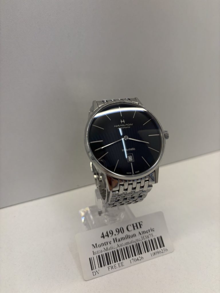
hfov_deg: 53.1
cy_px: 146
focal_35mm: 26
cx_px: 110
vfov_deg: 67.3
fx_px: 220
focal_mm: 5.96
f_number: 1.6
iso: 50
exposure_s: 1/100
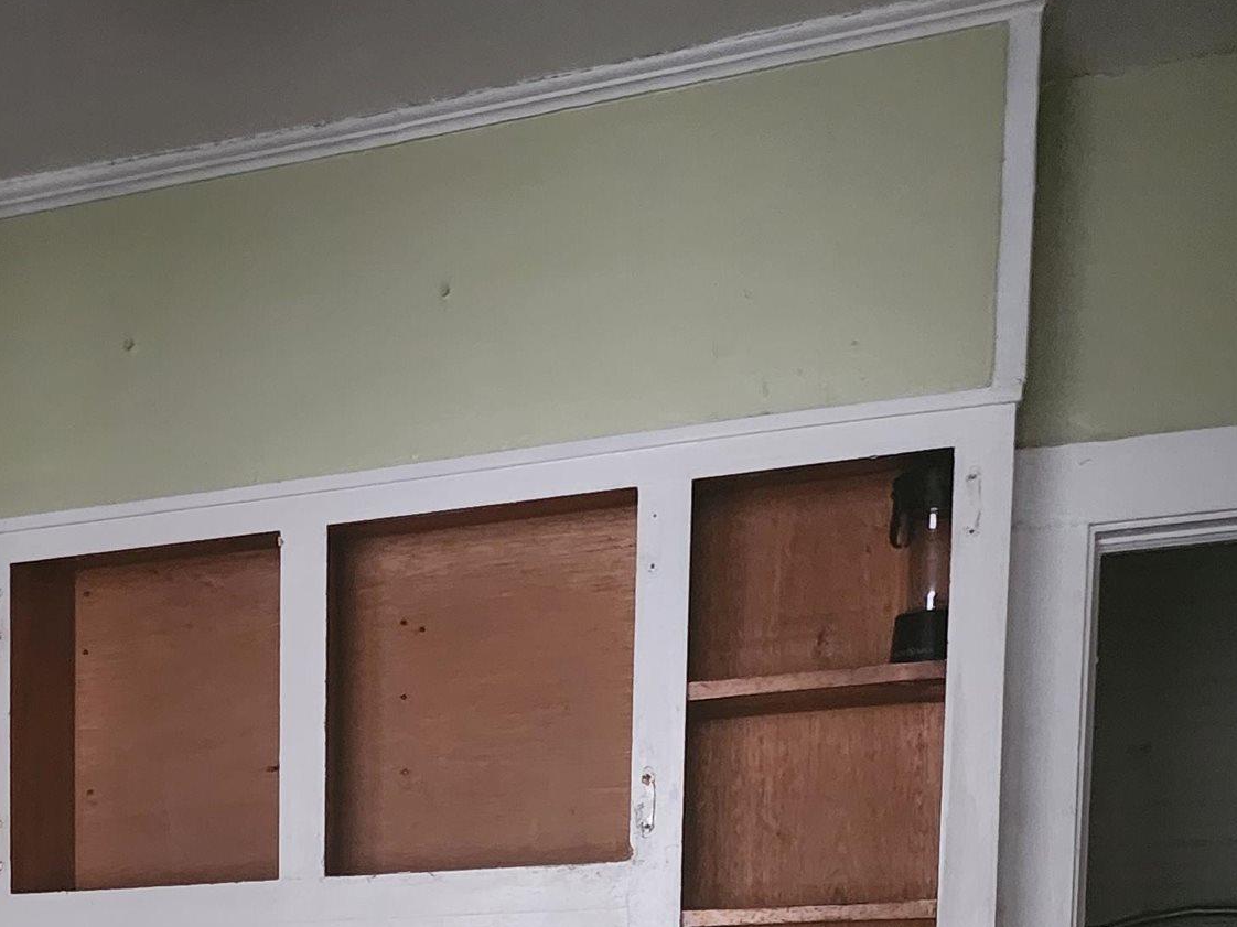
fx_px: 2251
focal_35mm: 63
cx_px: -392
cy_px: 1222
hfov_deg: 26.0
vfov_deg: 21.0
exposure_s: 1/24
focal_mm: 6.4
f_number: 1.8
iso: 1000
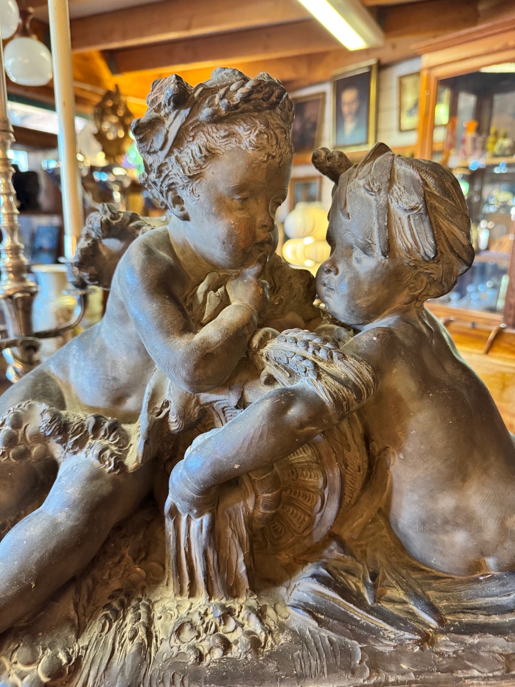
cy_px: 344
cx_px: 258
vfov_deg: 71.6
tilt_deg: -12.4
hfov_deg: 56.8
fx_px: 476
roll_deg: -1.7
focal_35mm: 24
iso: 500
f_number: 1.78
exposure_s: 1/50
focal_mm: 6.76
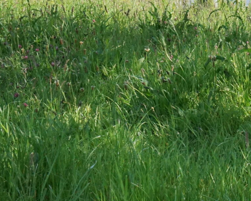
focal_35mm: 108
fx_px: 802
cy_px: 18
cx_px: 419
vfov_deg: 14.1
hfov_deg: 15.7
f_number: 18
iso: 2000
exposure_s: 1/640
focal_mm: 34
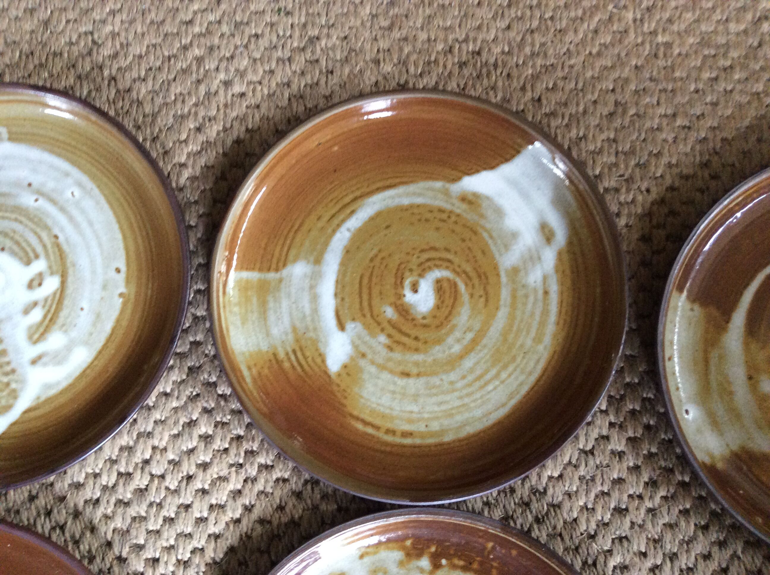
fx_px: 711
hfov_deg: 56.9
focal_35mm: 32
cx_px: 385
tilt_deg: -80.9
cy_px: 288
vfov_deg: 44.1
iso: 200
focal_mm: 3.3
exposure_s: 1/25
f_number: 2.4
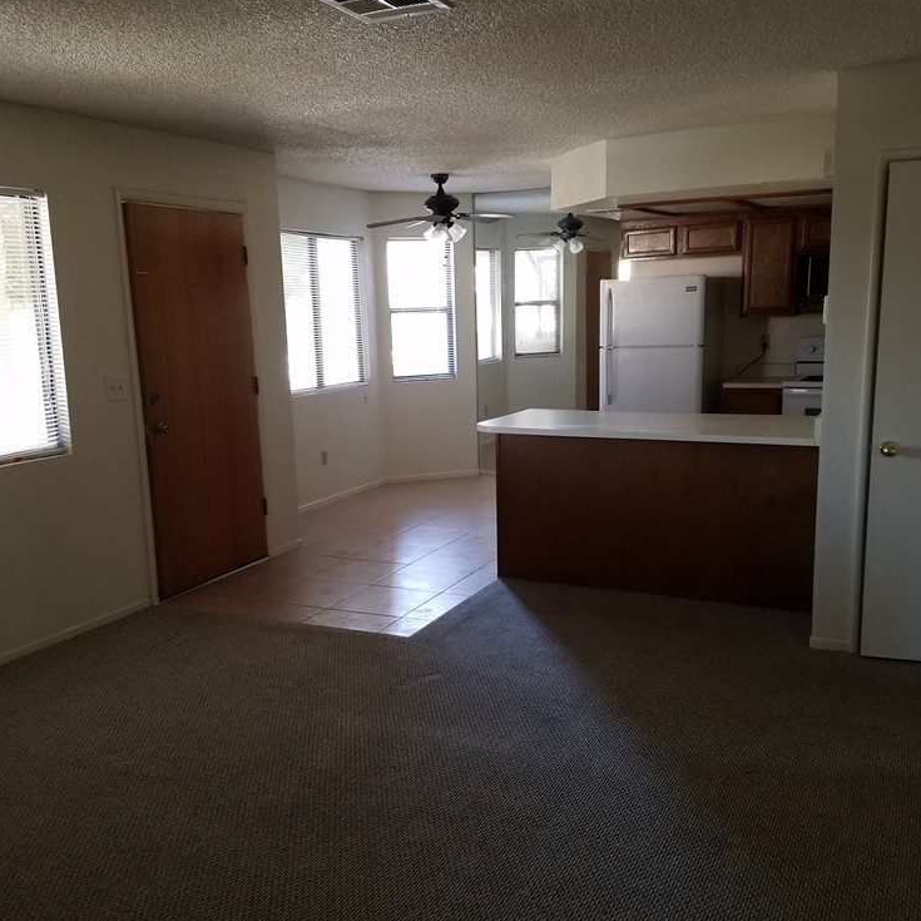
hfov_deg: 51.1
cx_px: 489
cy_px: 465
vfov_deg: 51.1
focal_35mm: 32
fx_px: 963
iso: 160
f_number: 1.7
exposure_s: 1/30
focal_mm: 4.2
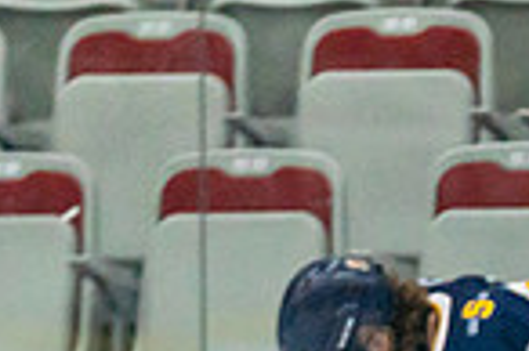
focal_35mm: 1033
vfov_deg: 1.3
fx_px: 15162
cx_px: 790
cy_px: 832
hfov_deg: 2.0
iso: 3200
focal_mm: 182
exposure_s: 1/1250
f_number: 2.8
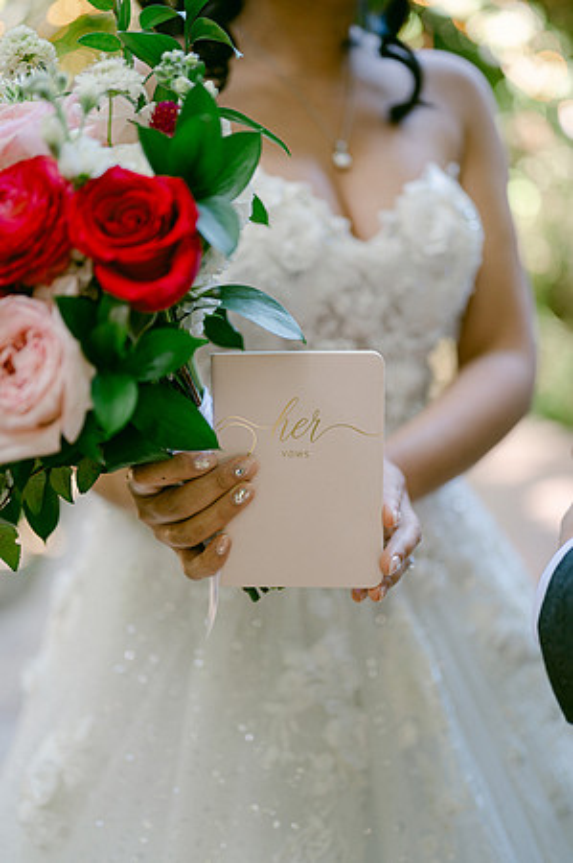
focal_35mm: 50
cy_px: 432
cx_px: 286
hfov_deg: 26.9
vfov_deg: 39.6
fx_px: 1196
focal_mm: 50
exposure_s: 1/125
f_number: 1.8
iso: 180
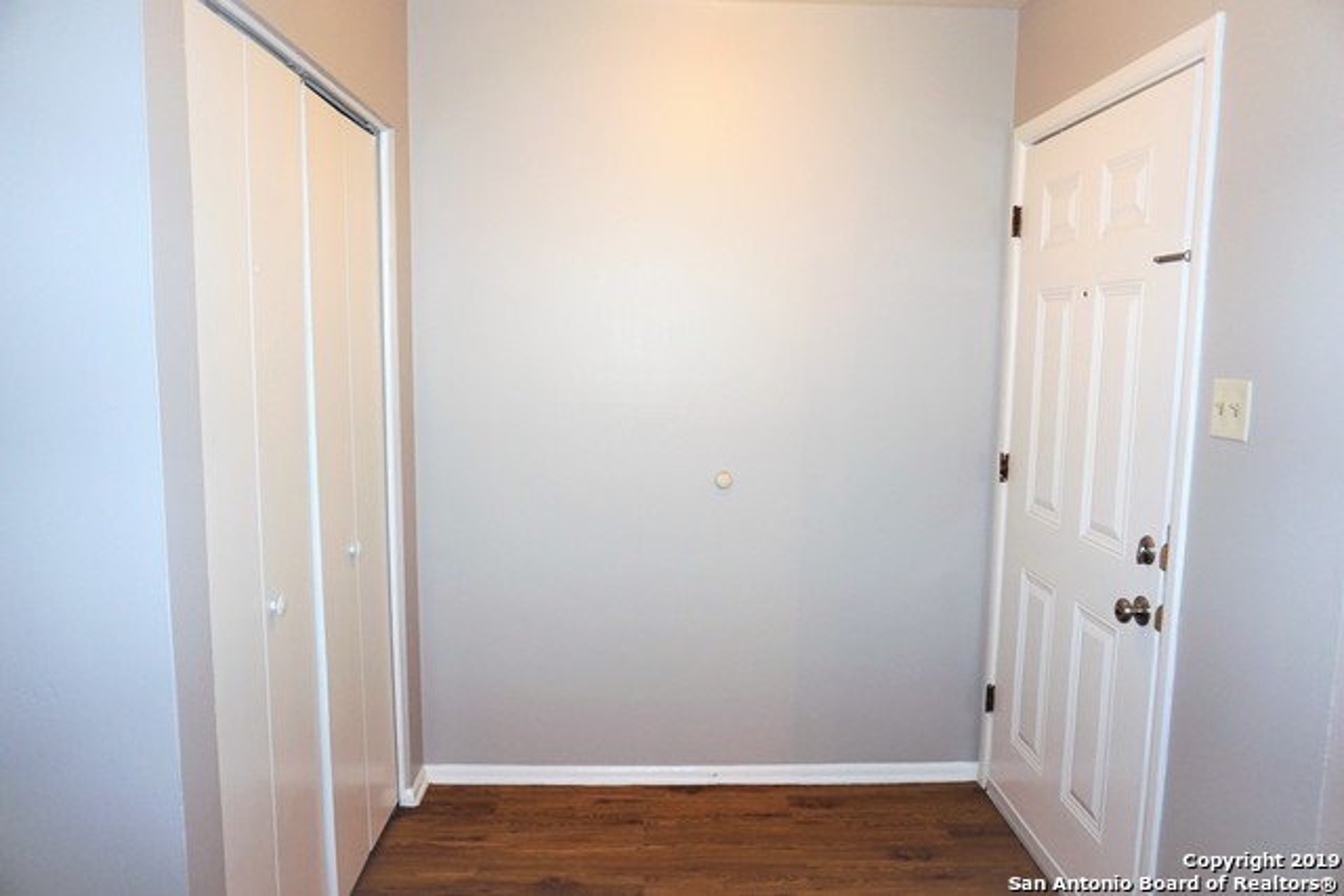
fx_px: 896
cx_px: 672
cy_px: 448
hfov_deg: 73.7
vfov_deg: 53.2
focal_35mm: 24
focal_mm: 16
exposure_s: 1/160
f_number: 3.5
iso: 800
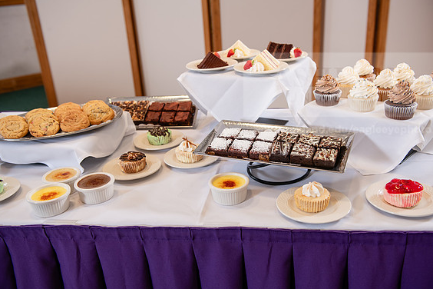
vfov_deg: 35.9
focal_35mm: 37
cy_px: 146
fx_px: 445
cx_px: 220
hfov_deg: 51.9
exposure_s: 1/160
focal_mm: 36
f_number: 3.5
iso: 400
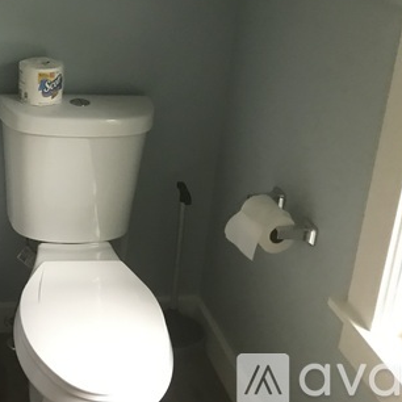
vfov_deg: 30.8
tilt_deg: -19.1
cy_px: 78
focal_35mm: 54
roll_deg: -2.0
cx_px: 11
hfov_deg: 29.8
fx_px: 709
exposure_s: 1/9
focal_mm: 3.99
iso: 100
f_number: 1.8
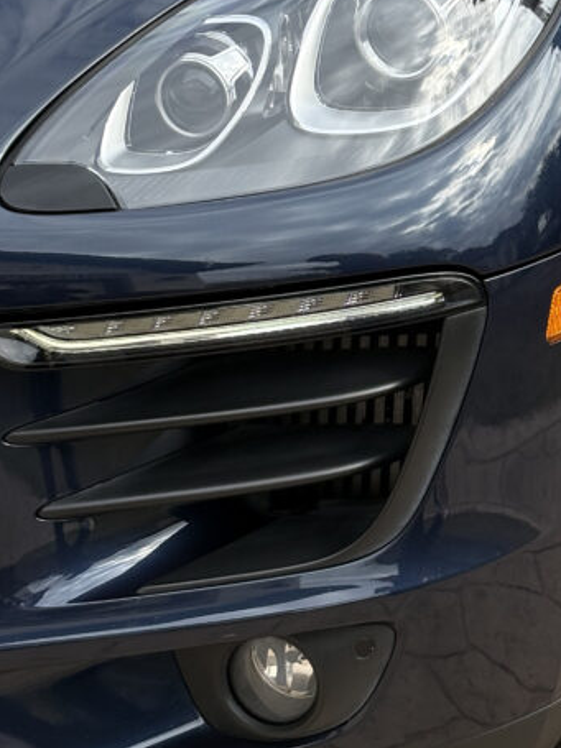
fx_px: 2529
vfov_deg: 16.6
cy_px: 94
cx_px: 602
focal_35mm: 117
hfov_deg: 12.5
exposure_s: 1/1218
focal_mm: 5.96
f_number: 1.6
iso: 32
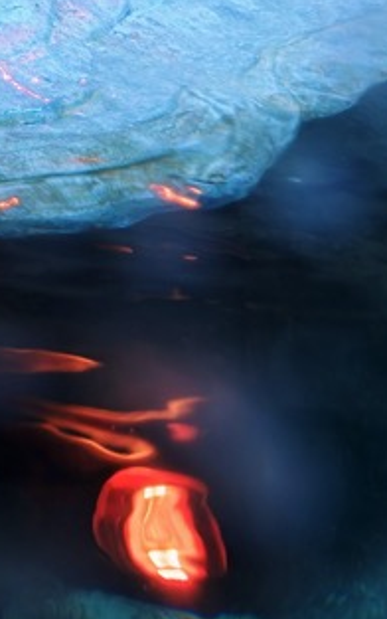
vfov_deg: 17.4
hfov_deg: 10.9
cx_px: -502
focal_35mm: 104
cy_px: -388
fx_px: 1753
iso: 80
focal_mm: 6.76
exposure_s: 1/60
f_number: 1.78
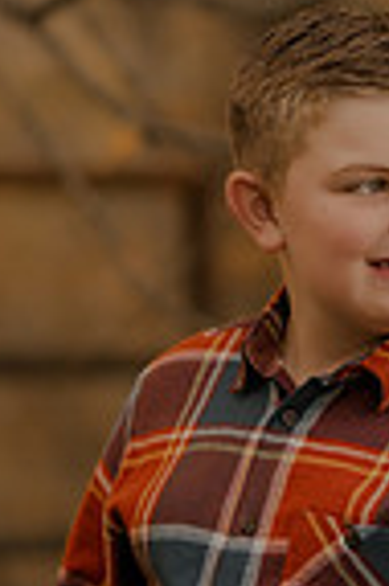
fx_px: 6482
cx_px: 221
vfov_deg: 5.2
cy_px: 397
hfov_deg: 3.4
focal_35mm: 399
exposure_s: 1/400
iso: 200
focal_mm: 85
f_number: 1.4
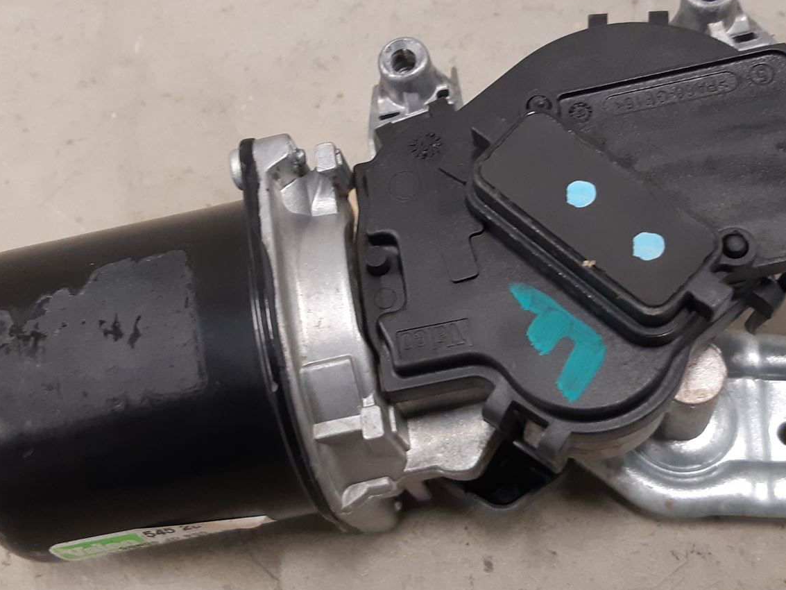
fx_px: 1067
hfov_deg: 40.4
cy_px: 300
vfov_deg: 30.9
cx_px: 429
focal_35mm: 47
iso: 200
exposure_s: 1/50
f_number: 1.7
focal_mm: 3.93
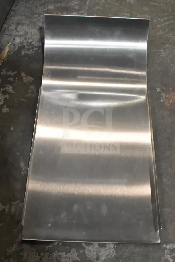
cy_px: 131
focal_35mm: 36
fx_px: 262
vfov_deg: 53.1
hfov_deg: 36.9
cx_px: 88
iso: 6400
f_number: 9
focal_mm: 24
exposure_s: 1/320
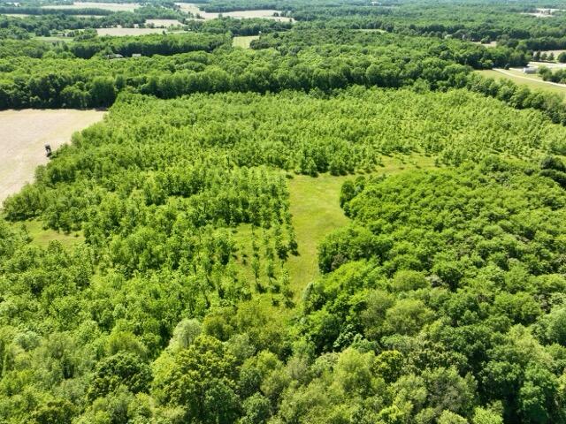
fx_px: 392
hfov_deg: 71.6
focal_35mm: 24
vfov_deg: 56.8
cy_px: 212
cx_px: 283
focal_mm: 12.29
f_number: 2.8
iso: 100
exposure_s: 1/800
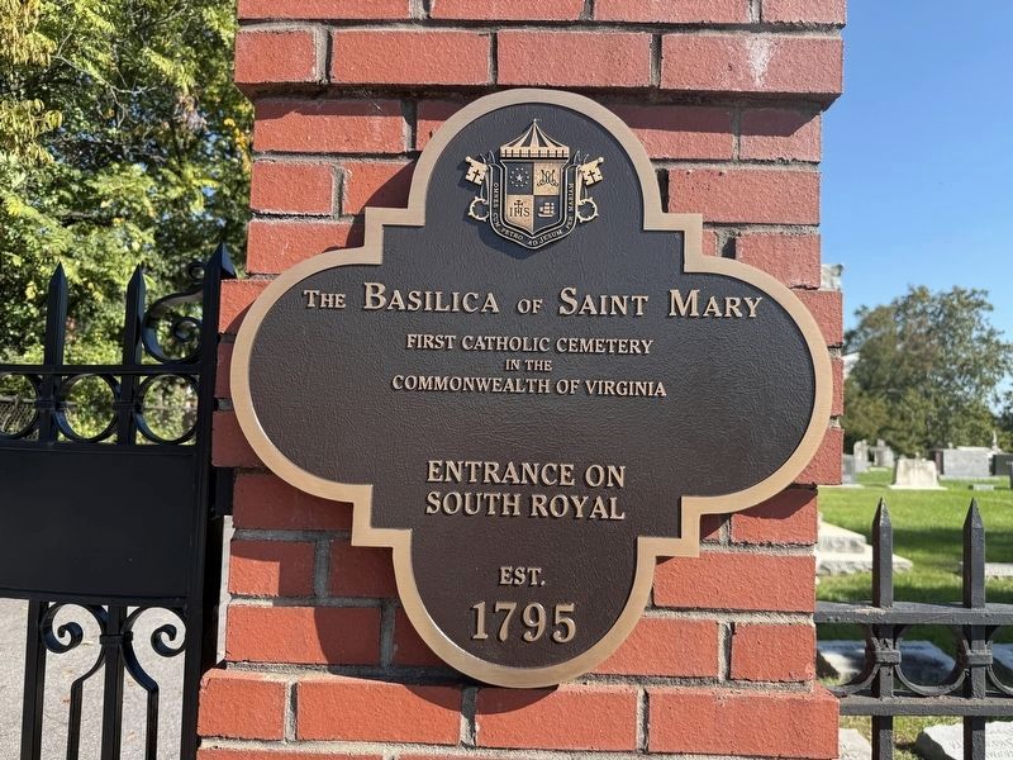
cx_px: 506
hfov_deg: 71.6
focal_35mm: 24
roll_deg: -2.4
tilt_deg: +3.6
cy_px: 380
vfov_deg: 56.8
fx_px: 702
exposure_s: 1/1727
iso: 80
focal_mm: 6.76
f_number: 1.78
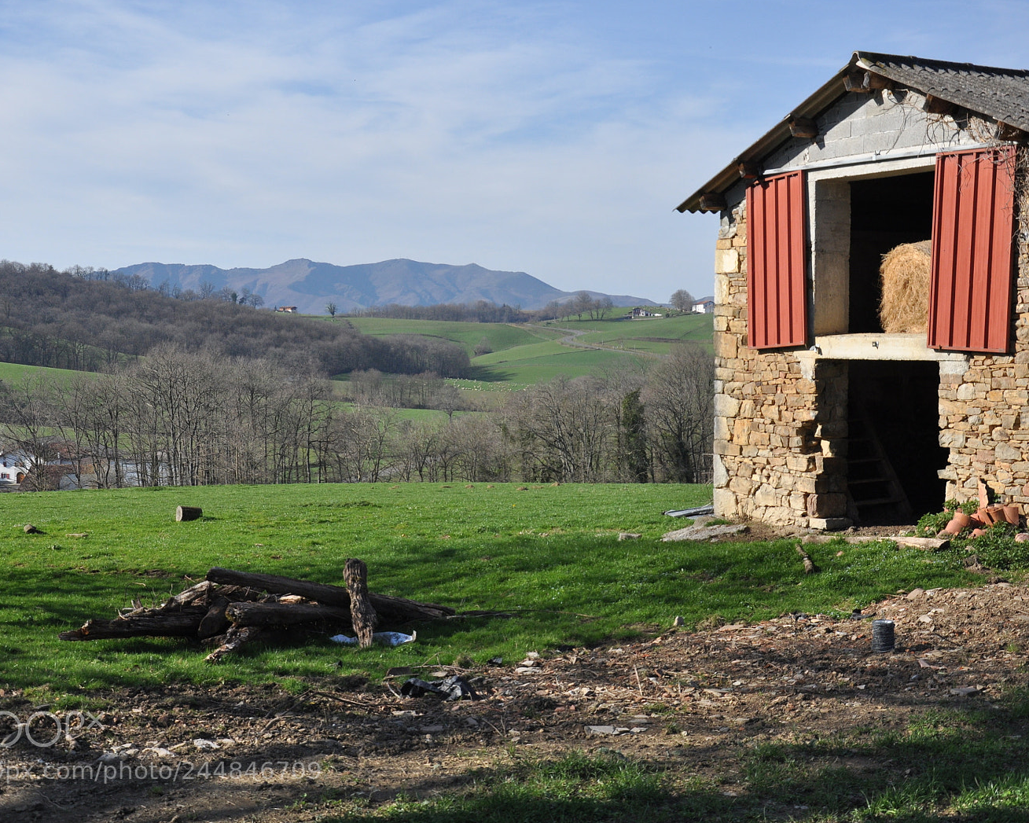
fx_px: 1675
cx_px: 538
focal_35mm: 55
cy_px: 415
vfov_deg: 27.6
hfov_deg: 34.1
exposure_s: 1/1600
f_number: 6.3
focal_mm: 32
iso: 400
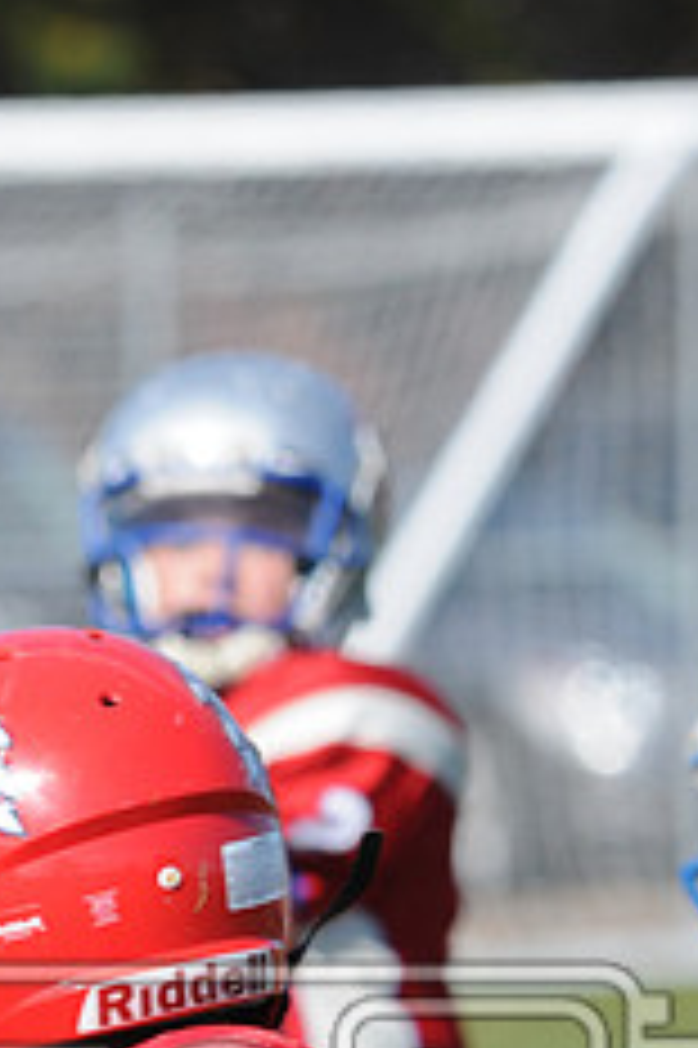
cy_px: 1174
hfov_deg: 1.2
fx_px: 32648
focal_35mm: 1121
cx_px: 7
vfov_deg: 1.8
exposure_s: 1/500
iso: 200
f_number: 8
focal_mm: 300
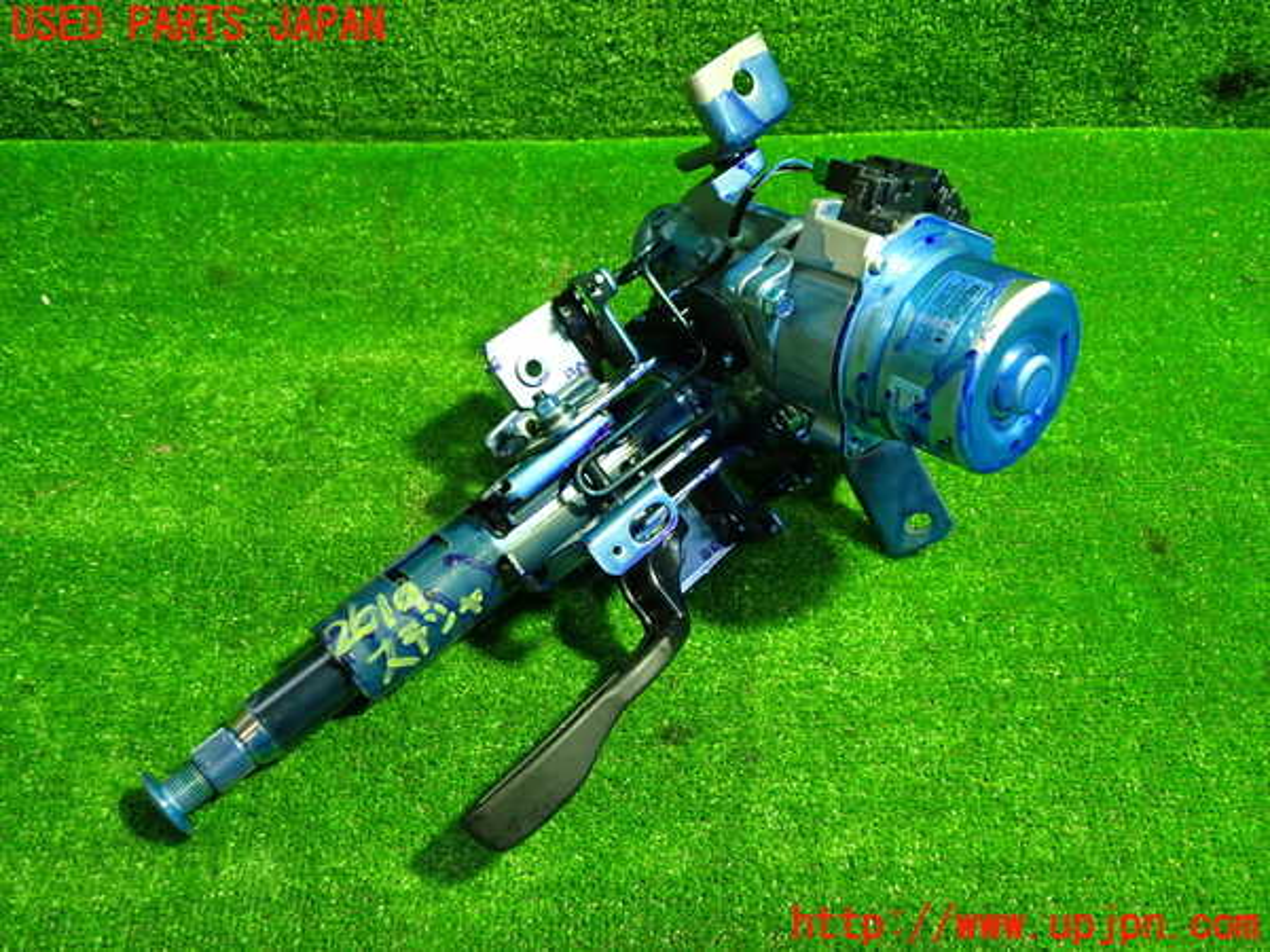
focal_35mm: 30
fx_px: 1101
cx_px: 635
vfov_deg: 46.8
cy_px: 476
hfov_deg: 60.0
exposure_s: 1/30
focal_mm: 5.4
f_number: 2.3
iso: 500
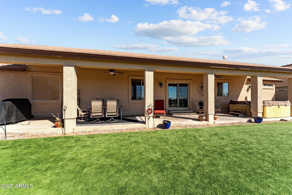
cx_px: 146
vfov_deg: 81.2
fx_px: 114
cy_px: 98
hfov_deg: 104.3
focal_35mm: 14
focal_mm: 14
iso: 400
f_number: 8
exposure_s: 1/1000
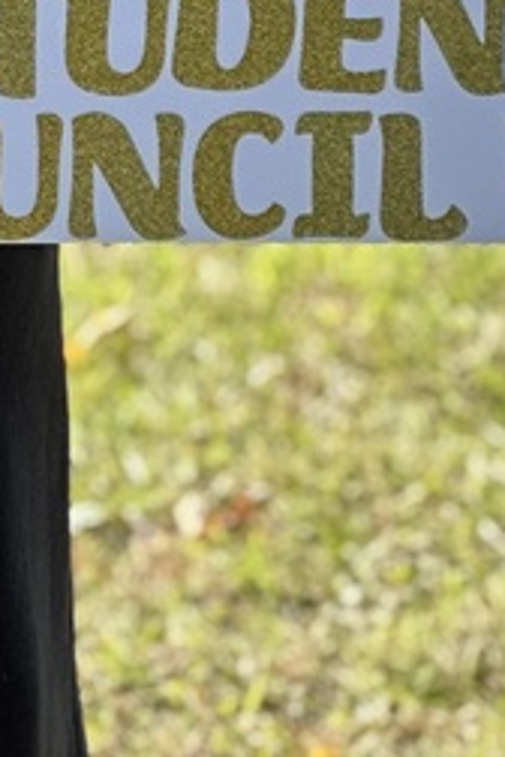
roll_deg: -2.4
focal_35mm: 325
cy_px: -613
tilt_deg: -11.0
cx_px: -237
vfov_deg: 6.2
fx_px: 6838
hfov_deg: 4.2
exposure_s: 1/121
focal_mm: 9
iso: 32
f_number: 2.8
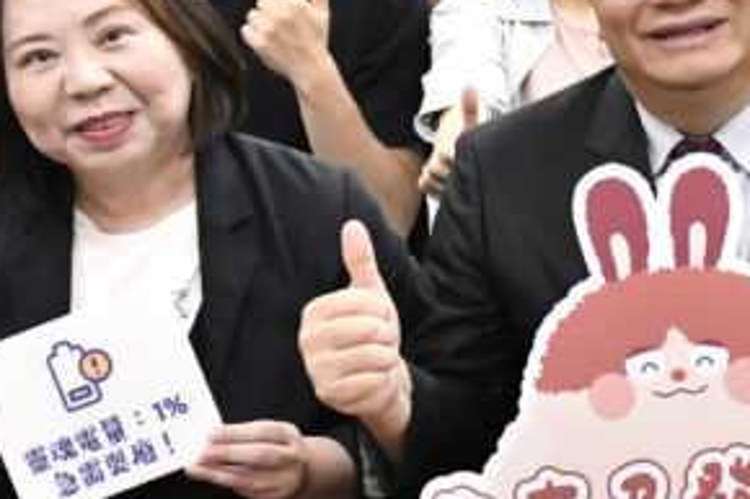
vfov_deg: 11.8
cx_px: 916
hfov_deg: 16.8
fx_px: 2415
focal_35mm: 116
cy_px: 173
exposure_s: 1/250
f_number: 4
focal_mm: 28
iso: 3200
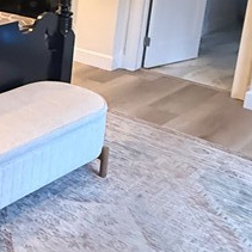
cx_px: -130
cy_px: 20
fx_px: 494
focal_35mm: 60
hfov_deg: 23.0
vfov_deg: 27.5
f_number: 2.2
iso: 1250
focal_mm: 2.22
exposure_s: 1/60
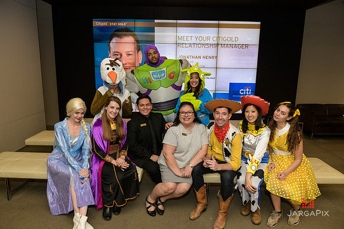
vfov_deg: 53.2
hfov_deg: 73.7
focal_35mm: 24
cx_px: 172
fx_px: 229
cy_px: 114
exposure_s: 1/125
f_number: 5
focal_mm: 24
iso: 800
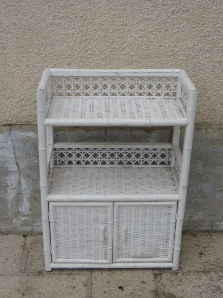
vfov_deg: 33.8
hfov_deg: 25.7
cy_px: 149
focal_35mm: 57
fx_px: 490
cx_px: 112
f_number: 4.6
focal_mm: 9.7
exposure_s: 1/250
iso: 125
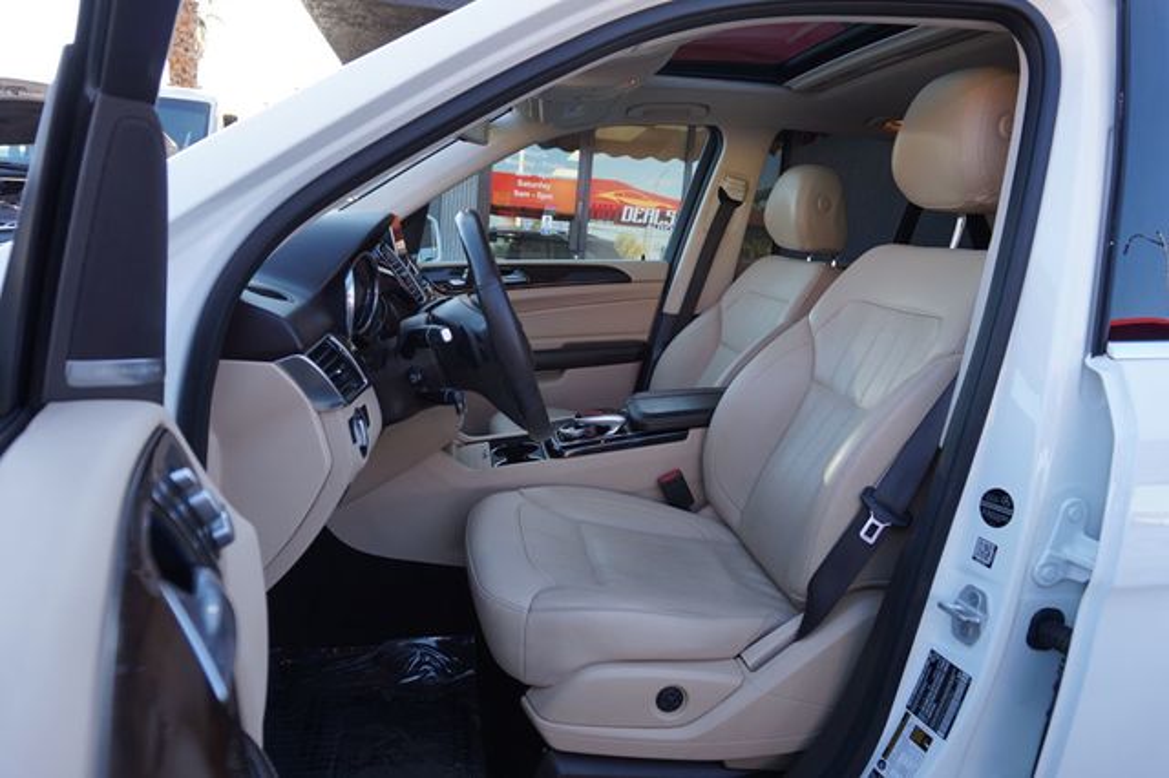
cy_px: 389
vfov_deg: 53.1
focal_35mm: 24
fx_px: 779
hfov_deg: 73.8
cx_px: 584
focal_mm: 16
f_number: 4.5
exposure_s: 1/60
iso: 100
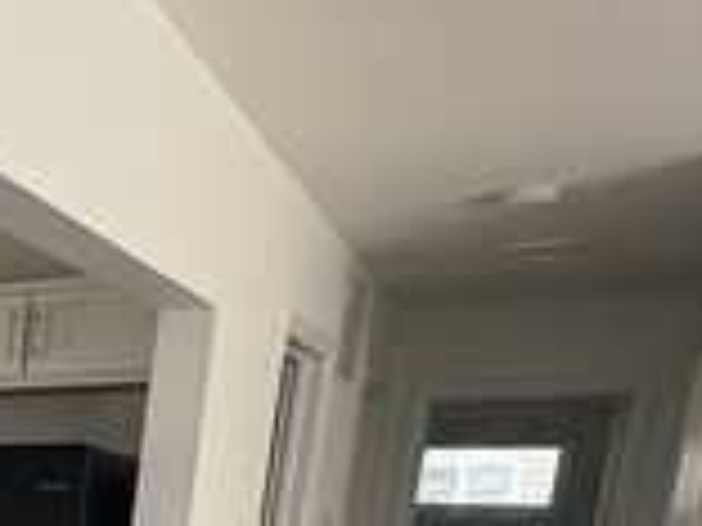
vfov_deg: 21.2
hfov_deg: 23.5
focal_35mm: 60
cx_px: -430
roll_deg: -1.3
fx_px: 1217
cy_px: 751
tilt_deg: -11.0
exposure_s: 1/99
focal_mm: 2.22
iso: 160
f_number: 2.2
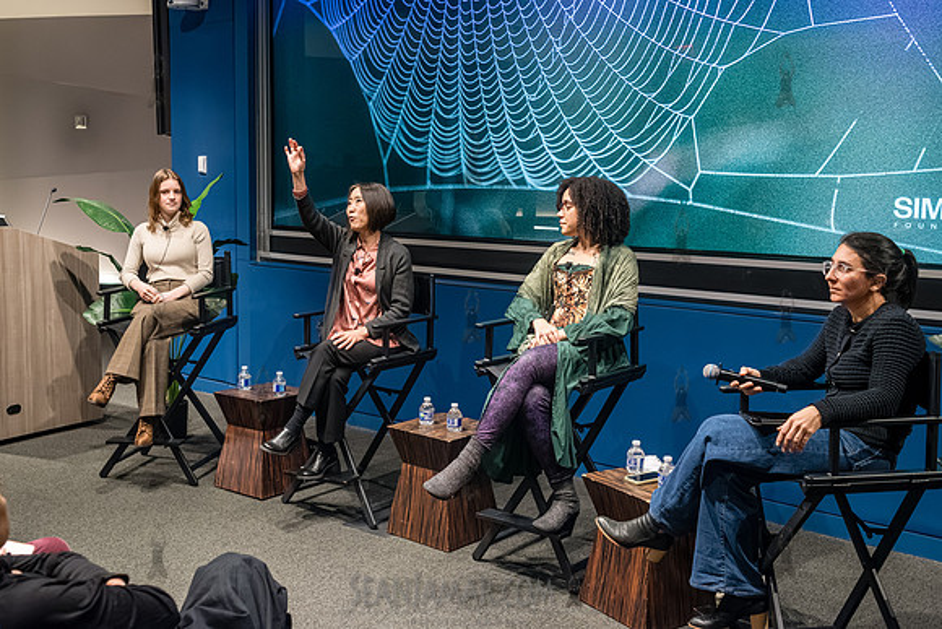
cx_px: 424
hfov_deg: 48.4
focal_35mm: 40
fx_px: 1046
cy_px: 273
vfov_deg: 33.4
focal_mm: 35
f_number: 4
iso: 3200
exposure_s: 1/160
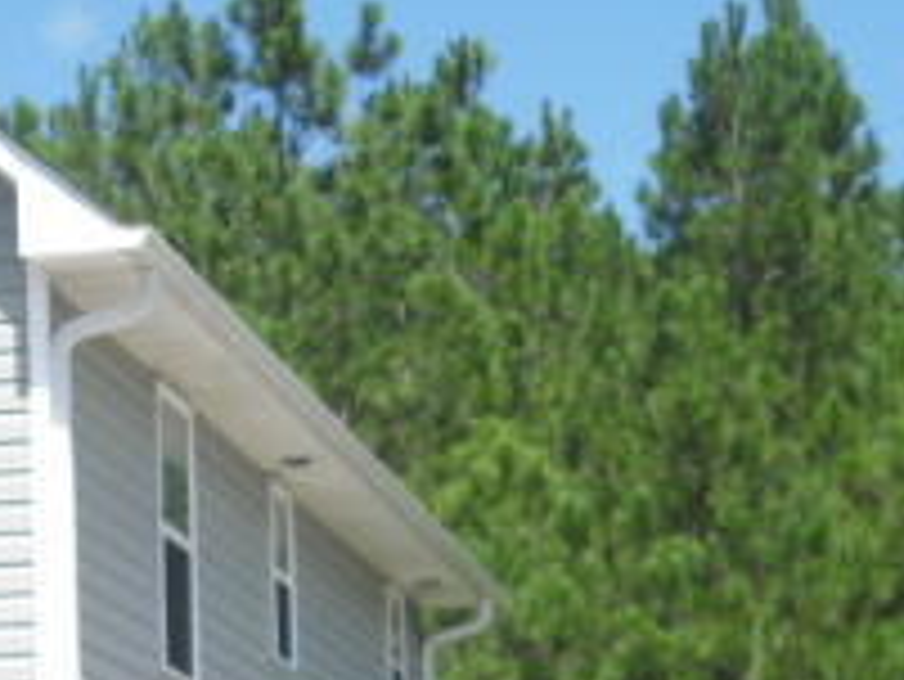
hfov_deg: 11.3
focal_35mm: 175
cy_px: 815
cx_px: 405
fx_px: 4573
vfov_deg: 8.4
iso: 64
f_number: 6.9
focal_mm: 9
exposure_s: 1/160
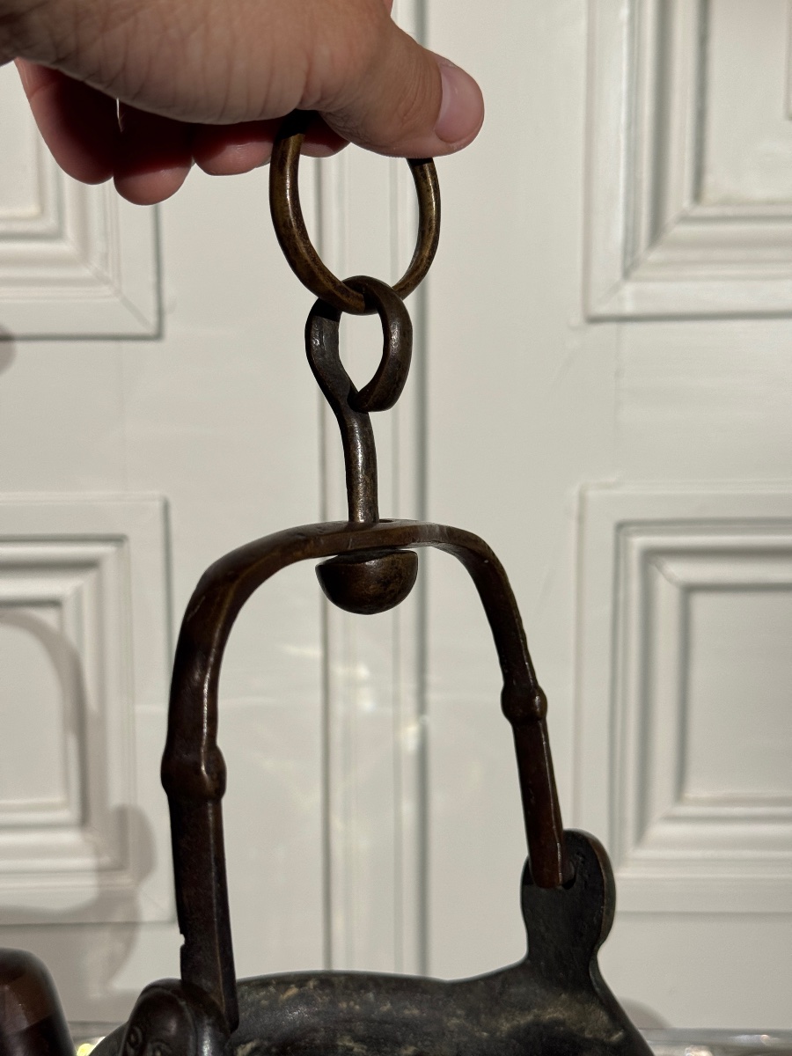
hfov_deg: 30.3
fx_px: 1464
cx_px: 396
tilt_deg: -9.6
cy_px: 528
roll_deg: +0.1
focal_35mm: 48
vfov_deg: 39.7
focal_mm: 6.76
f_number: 1.78
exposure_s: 1/79
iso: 100
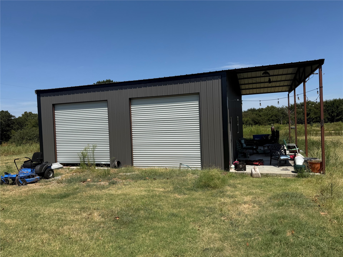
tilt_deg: -0.4
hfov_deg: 71.6
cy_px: 128
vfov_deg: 56.8
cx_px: 172
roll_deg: +2.5
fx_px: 238
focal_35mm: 24
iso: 80
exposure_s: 1/6711
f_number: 1.78
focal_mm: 6.76
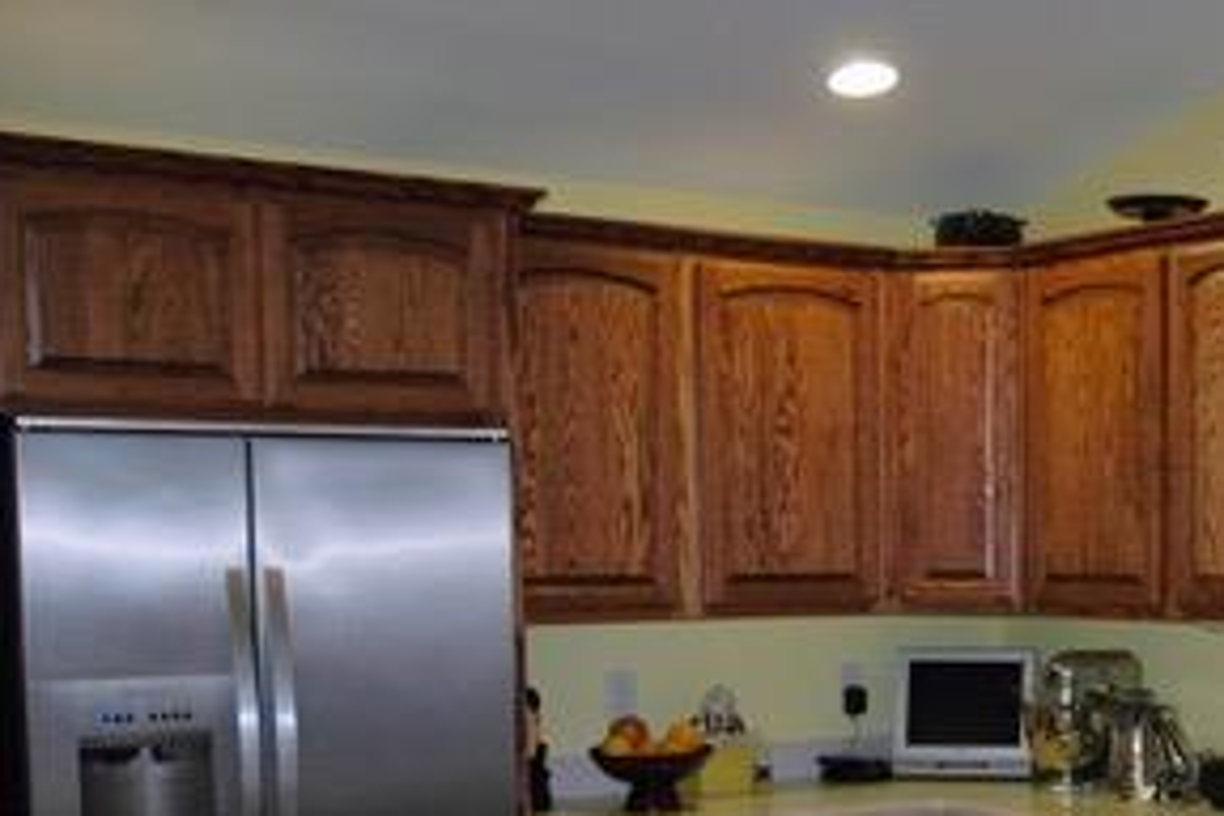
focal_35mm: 60
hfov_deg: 30.8
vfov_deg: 22.2
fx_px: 2040
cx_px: 1250
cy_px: 701
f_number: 3.5
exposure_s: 1/60
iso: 400
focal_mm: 18
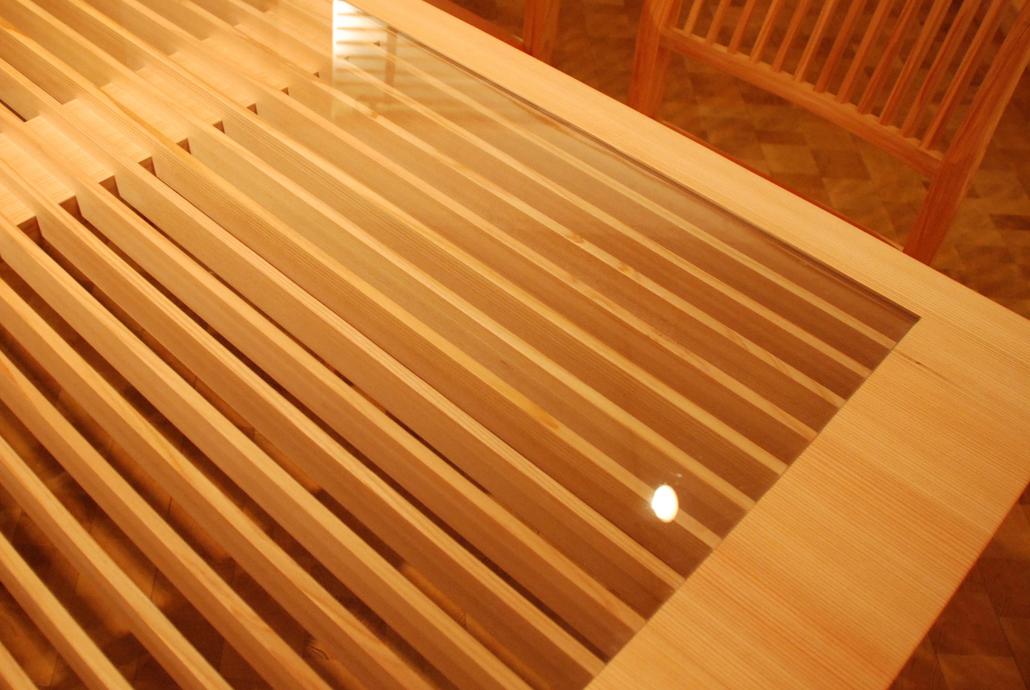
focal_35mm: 38
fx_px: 1089
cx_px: 306
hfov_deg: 49.3
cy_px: 250
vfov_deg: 34.9
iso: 1000
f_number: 4.5
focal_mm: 18
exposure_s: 1/60
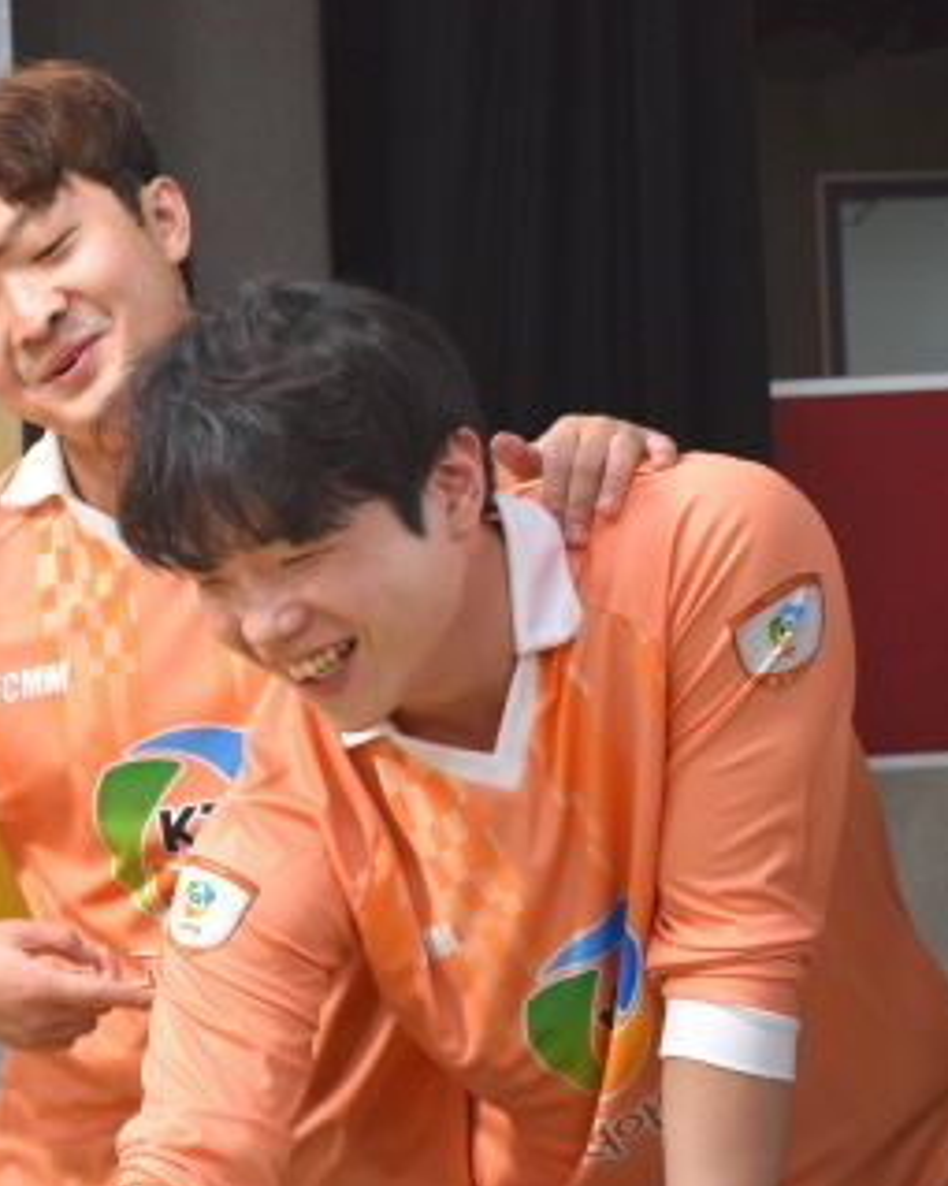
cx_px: -112
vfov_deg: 21.3
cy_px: 643
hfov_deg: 16.5
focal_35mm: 90
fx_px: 3158
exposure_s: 1/80
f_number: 5
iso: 400
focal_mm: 34
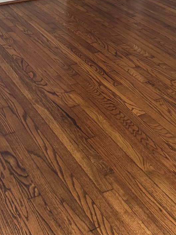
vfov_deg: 26.2
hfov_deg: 21.0
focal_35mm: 70
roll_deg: +2.1
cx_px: 85
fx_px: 474
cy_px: -5
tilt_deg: -18.0
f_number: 1.78
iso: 200
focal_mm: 6.76
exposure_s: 1/121
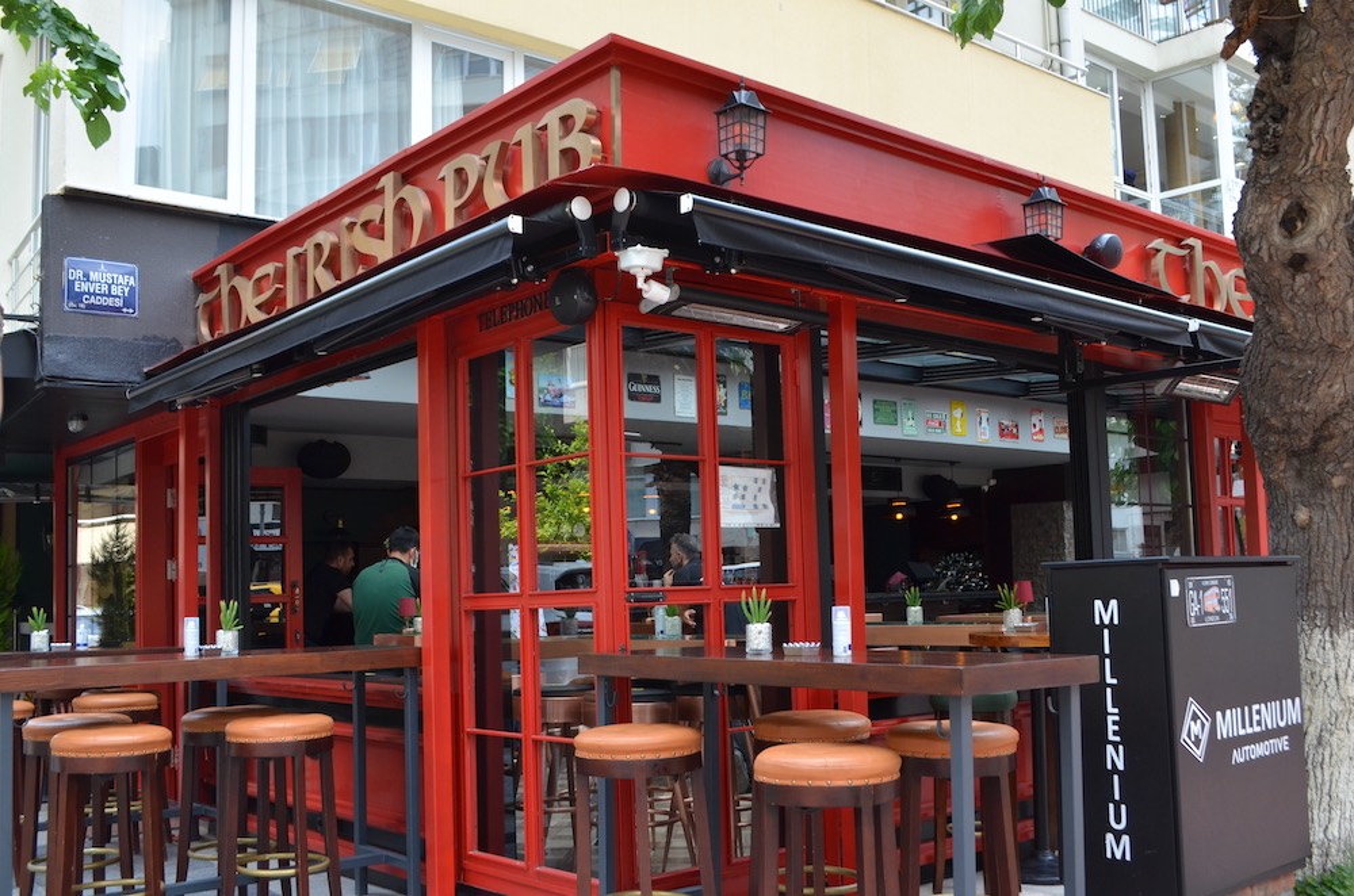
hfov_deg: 53.2
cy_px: 448
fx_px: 1351
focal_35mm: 36
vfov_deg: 36.7
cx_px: 677
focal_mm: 24
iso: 400
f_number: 7.1
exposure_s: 1/200
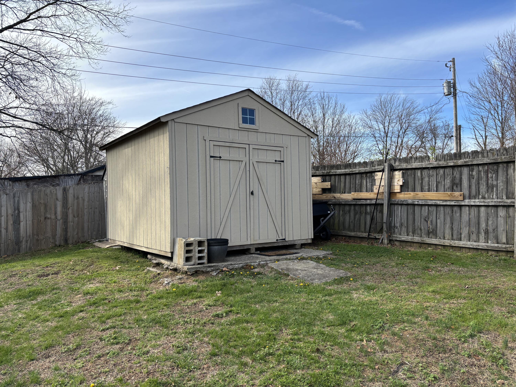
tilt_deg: +0.8
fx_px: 388
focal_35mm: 26
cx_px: 258
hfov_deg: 67.3
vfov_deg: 53.1
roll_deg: +0.3
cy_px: 194
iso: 50
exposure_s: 1/1876
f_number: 1.6
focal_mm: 5.96
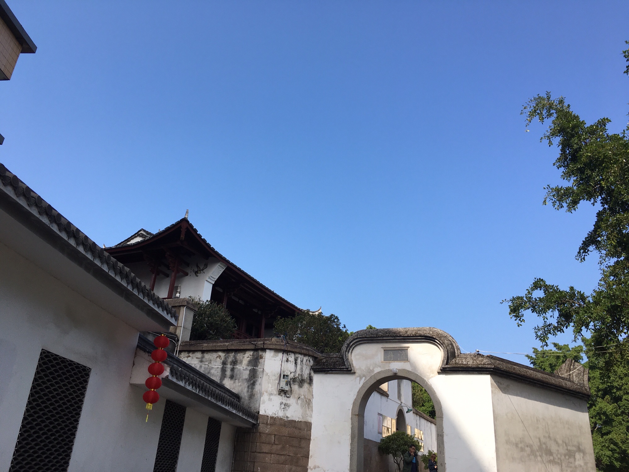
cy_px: 236
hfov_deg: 61.7
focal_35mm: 29
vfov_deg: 48.2
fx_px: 527
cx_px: 314
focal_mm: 4.15
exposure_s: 1/1148
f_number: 2.2
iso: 25
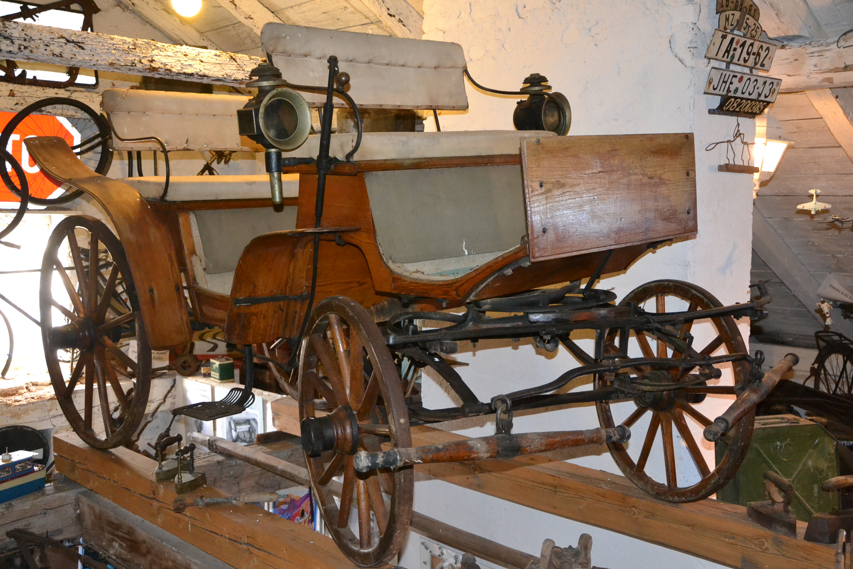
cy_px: 284
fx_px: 888
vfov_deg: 35.5
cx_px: 426
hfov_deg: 51.3
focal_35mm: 38
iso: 3200
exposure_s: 1/60
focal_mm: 25
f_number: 4
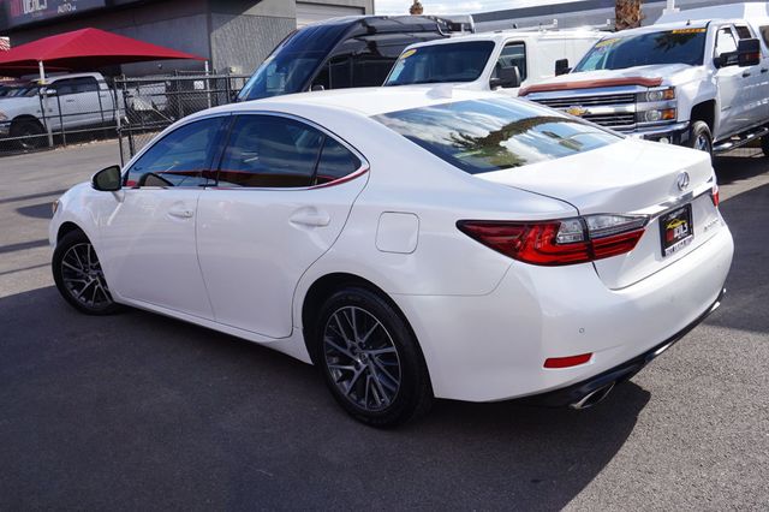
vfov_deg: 41.7
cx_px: 384
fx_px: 672
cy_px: 256
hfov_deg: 59.5
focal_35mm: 32
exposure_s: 1/80
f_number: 11
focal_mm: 21
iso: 100
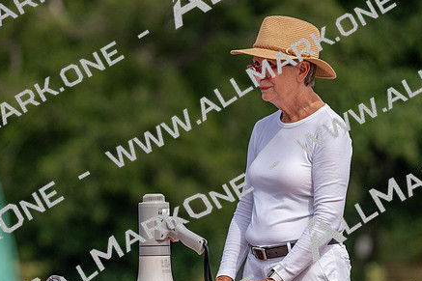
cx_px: 225
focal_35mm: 465
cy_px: 170
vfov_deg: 3.0
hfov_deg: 4.4
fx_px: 5448
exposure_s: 1/1600
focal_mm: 350
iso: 320
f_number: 6.3
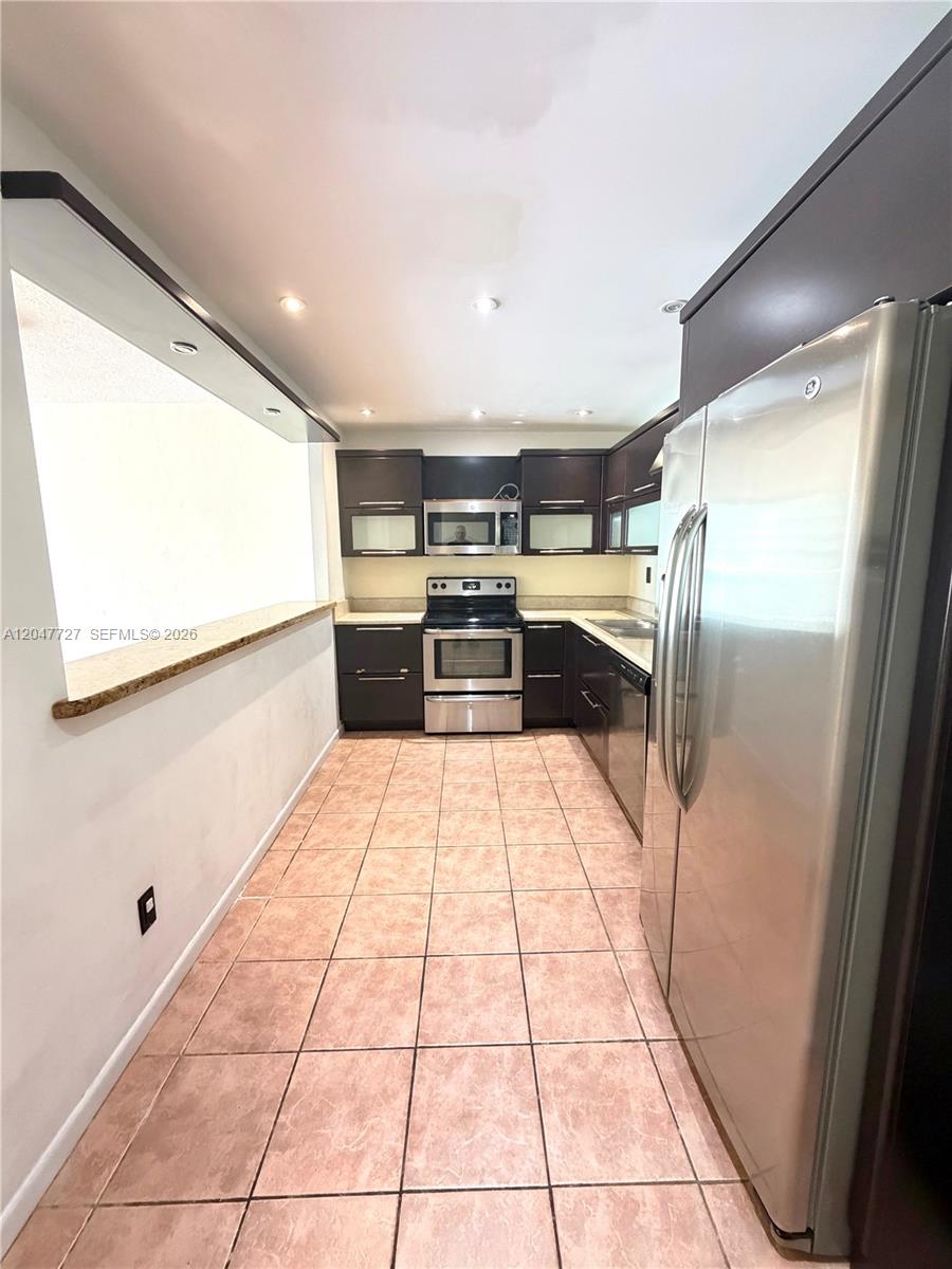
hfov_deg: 85.7
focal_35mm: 14
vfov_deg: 102.1
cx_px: 476
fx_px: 513
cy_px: 634
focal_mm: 2.22
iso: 640
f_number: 2.2
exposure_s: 1/60
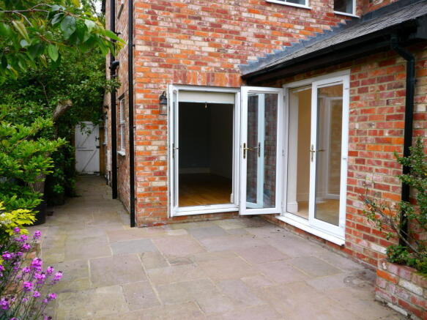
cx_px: 214
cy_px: 160
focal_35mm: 28
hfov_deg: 63.5
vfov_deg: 49.7
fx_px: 345
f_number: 4
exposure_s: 1/40
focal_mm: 14
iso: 100
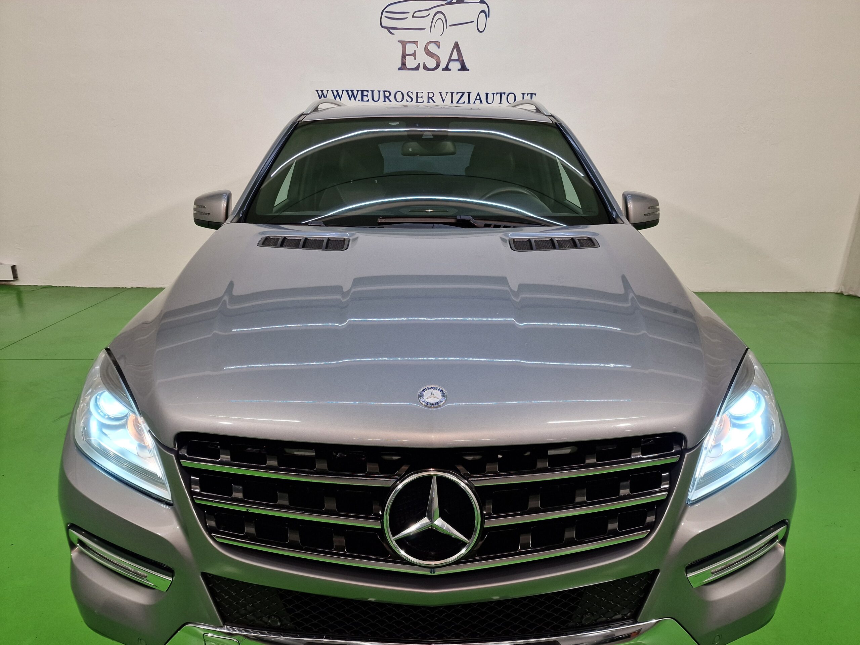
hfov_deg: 73.9
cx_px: 430
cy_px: 322
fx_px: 571
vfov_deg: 58.9
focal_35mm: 23
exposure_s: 1/100
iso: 80
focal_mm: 6.4
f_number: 1.8
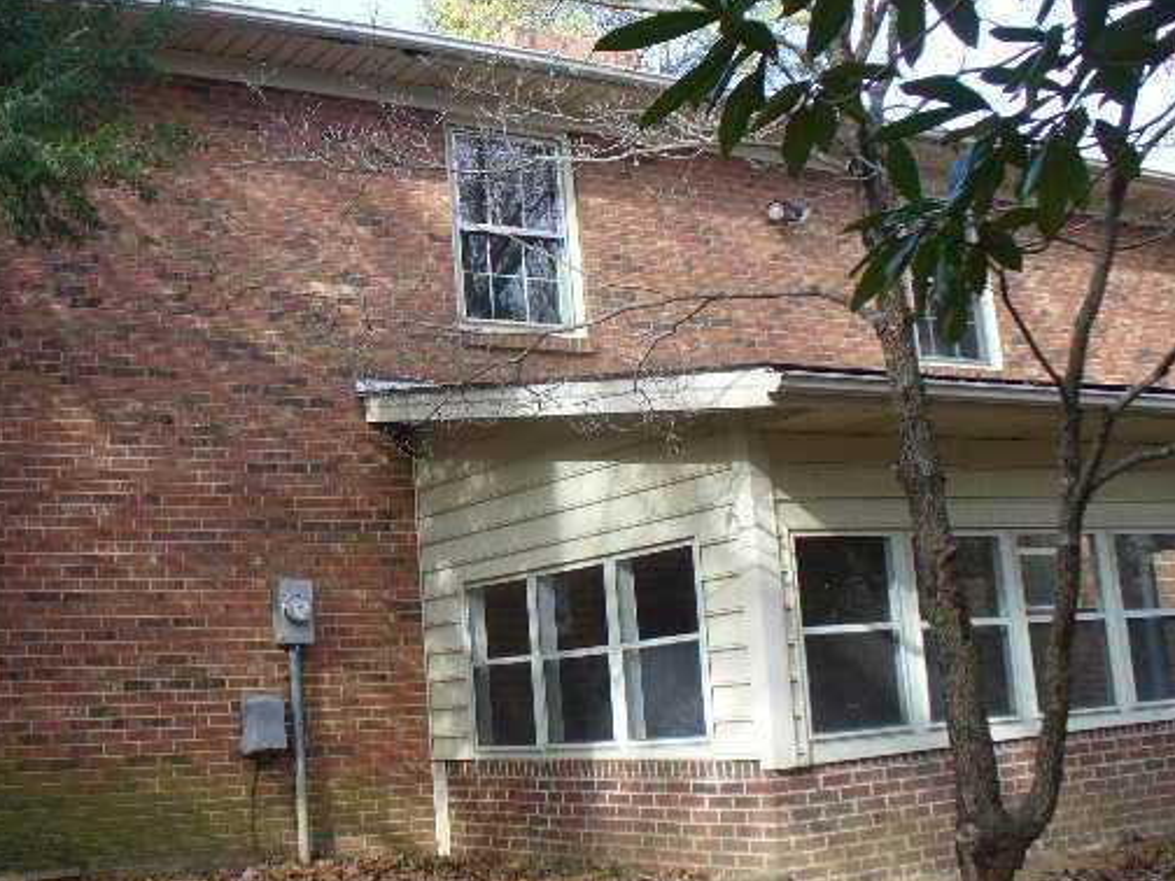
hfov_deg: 40.1
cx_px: 434
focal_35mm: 47
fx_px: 1595
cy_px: 347
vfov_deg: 30.8
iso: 80
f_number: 2.8
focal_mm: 6.1
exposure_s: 1/160
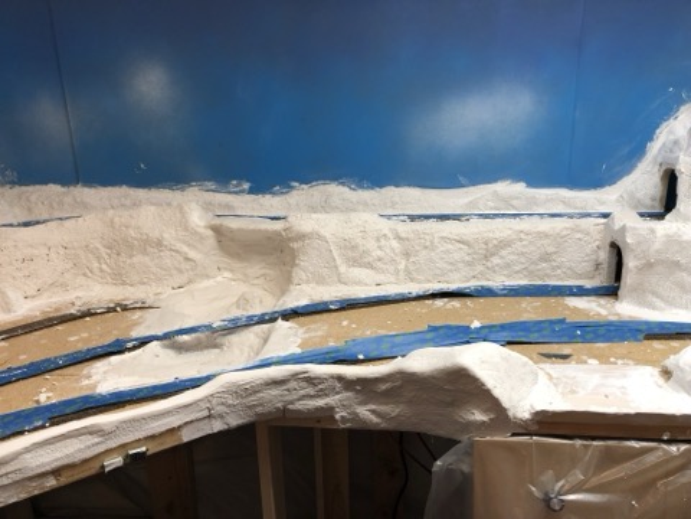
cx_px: 346
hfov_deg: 63.4
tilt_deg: -19.1
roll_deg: +1.9
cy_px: 260
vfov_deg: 49.7
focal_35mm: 28
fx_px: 559
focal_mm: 4
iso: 64
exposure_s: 1/120
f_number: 1.8
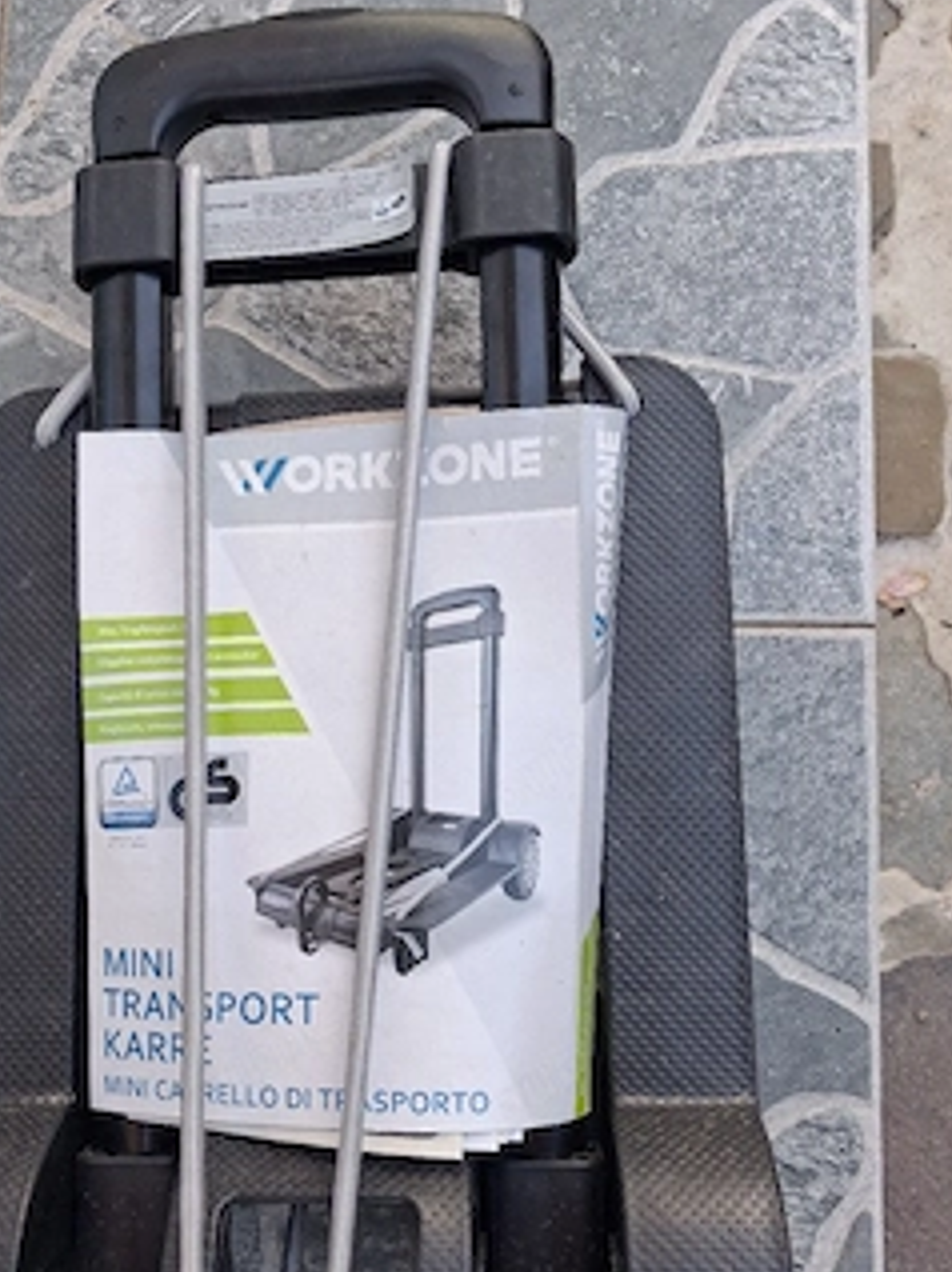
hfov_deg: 41.6
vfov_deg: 53.6
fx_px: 1248
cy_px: 768
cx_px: 384
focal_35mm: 34
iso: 64
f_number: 1.8
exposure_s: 1/120
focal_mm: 4
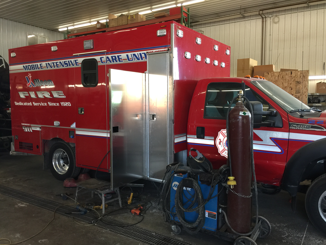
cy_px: 122
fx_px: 273
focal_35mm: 29
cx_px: 163
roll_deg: +0.0
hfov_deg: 61.7
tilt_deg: -4.6
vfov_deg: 48.2
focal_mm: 4.15
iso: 40
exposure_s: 1/30
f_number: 2.2
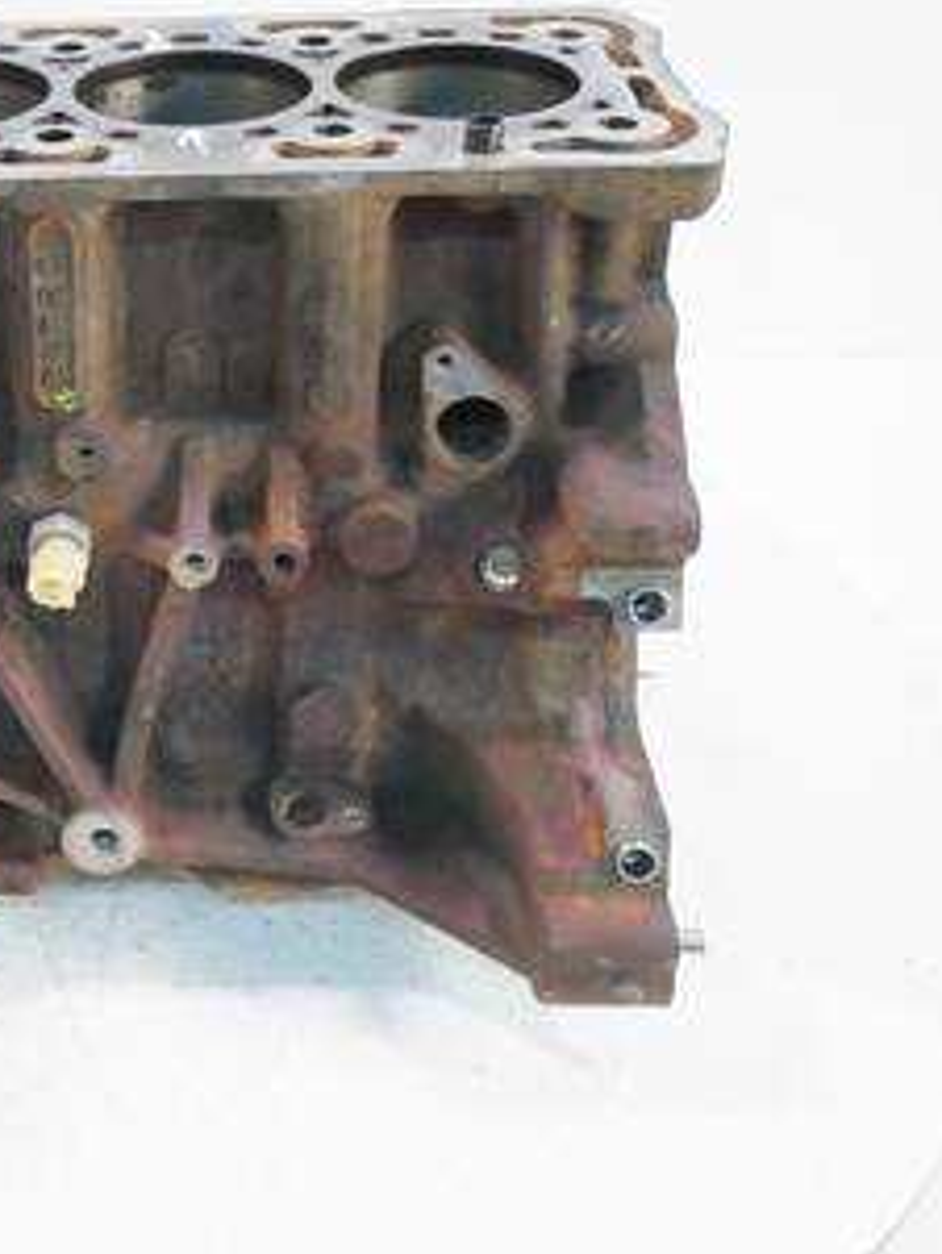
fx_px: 1849
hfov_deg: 27.0
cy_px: 542
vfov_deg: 37.4
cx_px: 4
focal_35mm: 51
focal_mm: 16
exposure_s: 1/60
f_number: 4
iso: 640
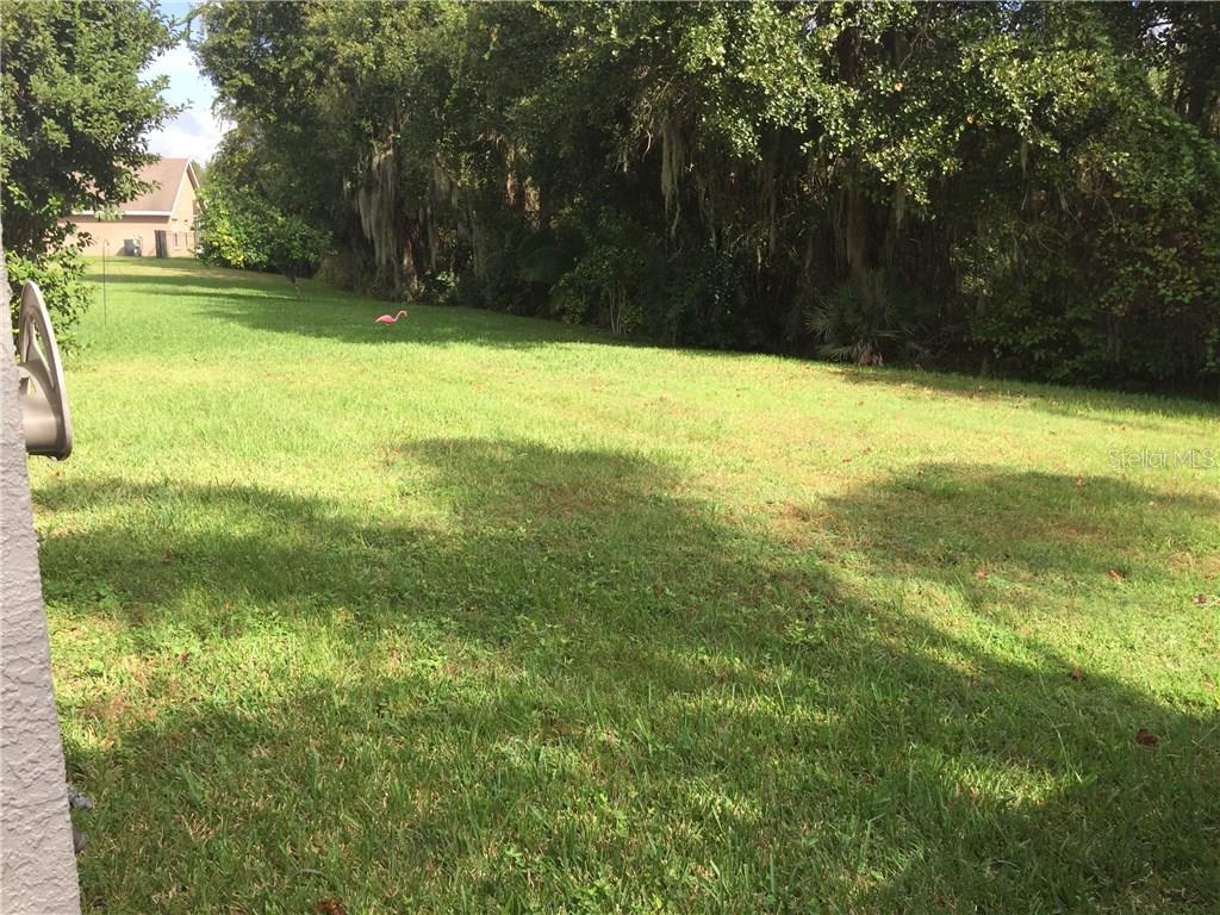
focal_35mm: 29
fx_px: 1022
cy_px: 458
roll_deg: -2.1
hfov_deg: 61.7
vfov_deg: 48.2
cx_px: 610
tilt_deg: -12.9
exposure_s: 1/879
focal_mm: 4.15
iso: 32
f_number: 2.2
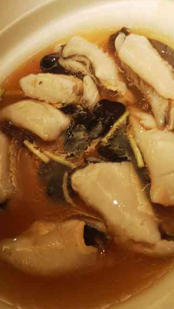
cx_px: 88
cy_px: 156
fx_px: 344
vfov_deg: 48.4
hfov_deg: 28.4
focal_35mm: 42
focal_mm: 3.95
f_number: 1.8
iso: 125
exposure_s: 1/33.3
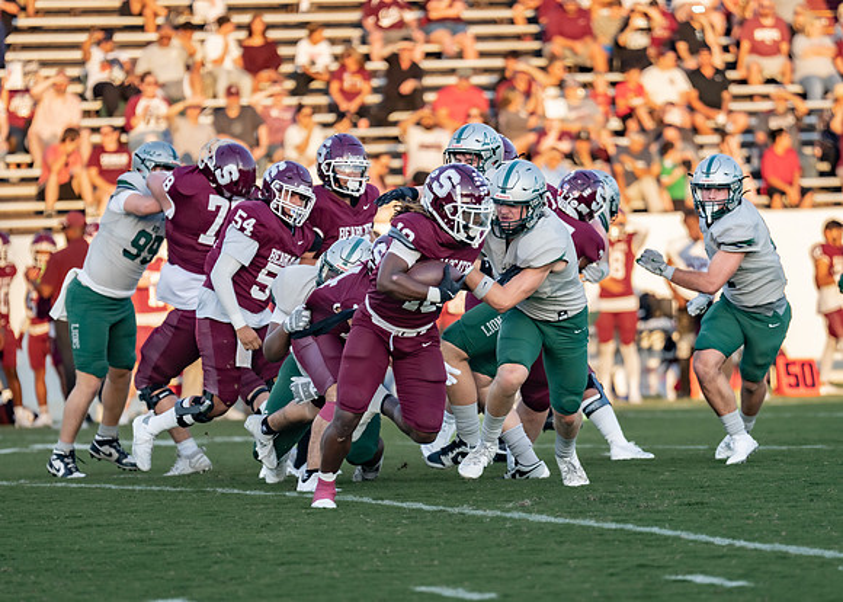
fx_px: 6420
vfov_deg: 5.4
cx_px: 508
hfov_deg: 7.5
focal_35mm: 268
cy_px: 354
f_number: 2.8
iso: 400
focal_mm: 200
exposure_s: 1/1600
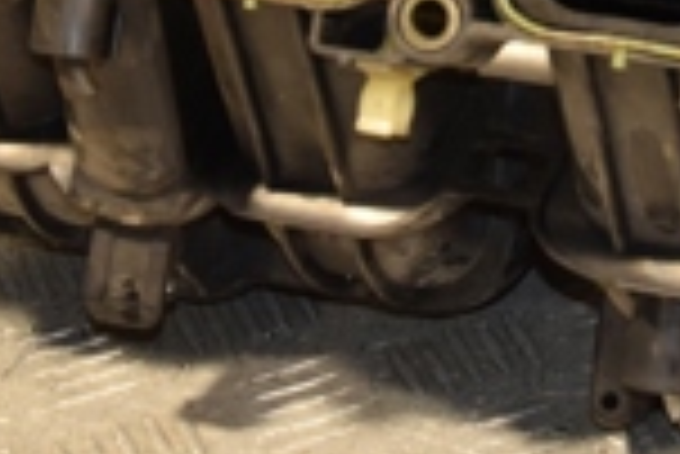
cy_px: -252
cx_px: 513
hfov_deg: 9.2
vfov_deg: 6.1
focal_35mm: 222
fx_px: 4199
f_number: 5
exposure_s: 1/100
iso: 800
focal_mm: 35
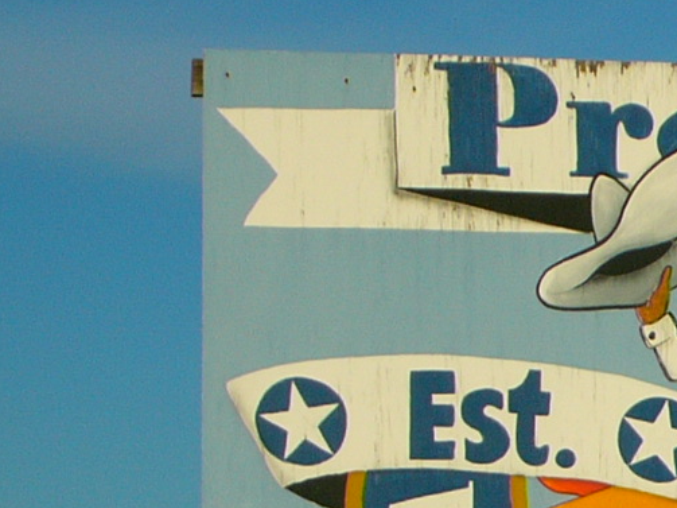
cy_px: 597
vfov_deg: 5.2
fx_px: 5533
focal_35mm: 283
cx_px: 1009
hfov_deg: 6.9
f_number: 4.6
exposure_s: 1/800
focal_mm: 14.7
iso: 50
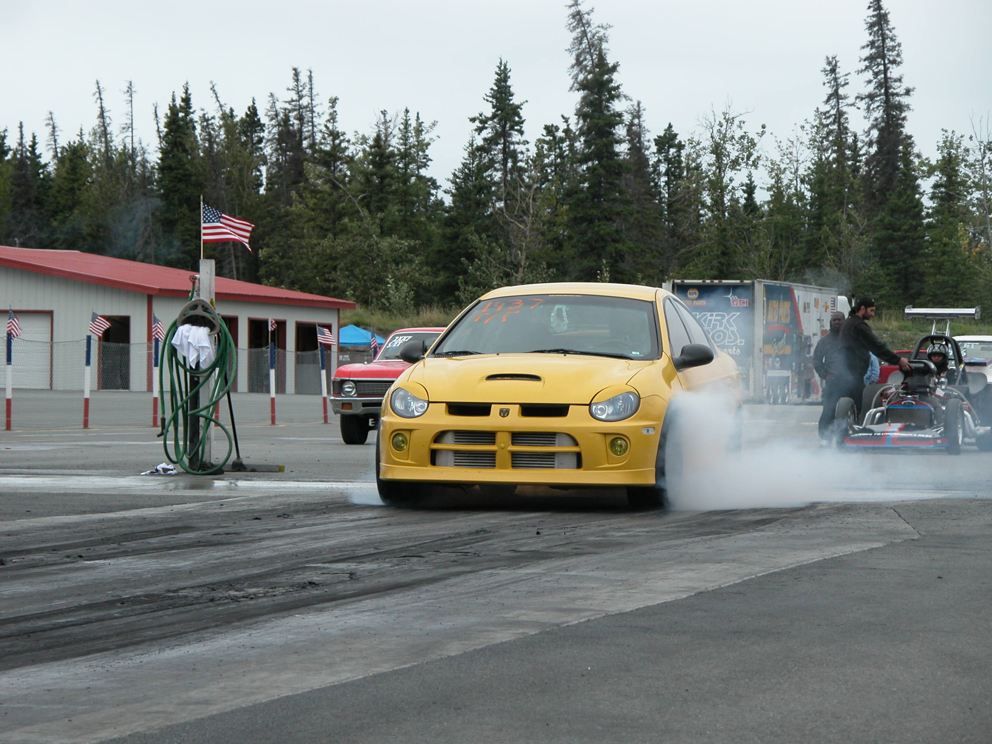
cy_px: 372
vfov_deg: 10.2
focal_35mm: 146
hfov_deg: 13.5
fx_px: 4184
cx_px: 496
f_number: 4.4
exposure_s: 1/201
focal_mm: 37.7
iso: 100
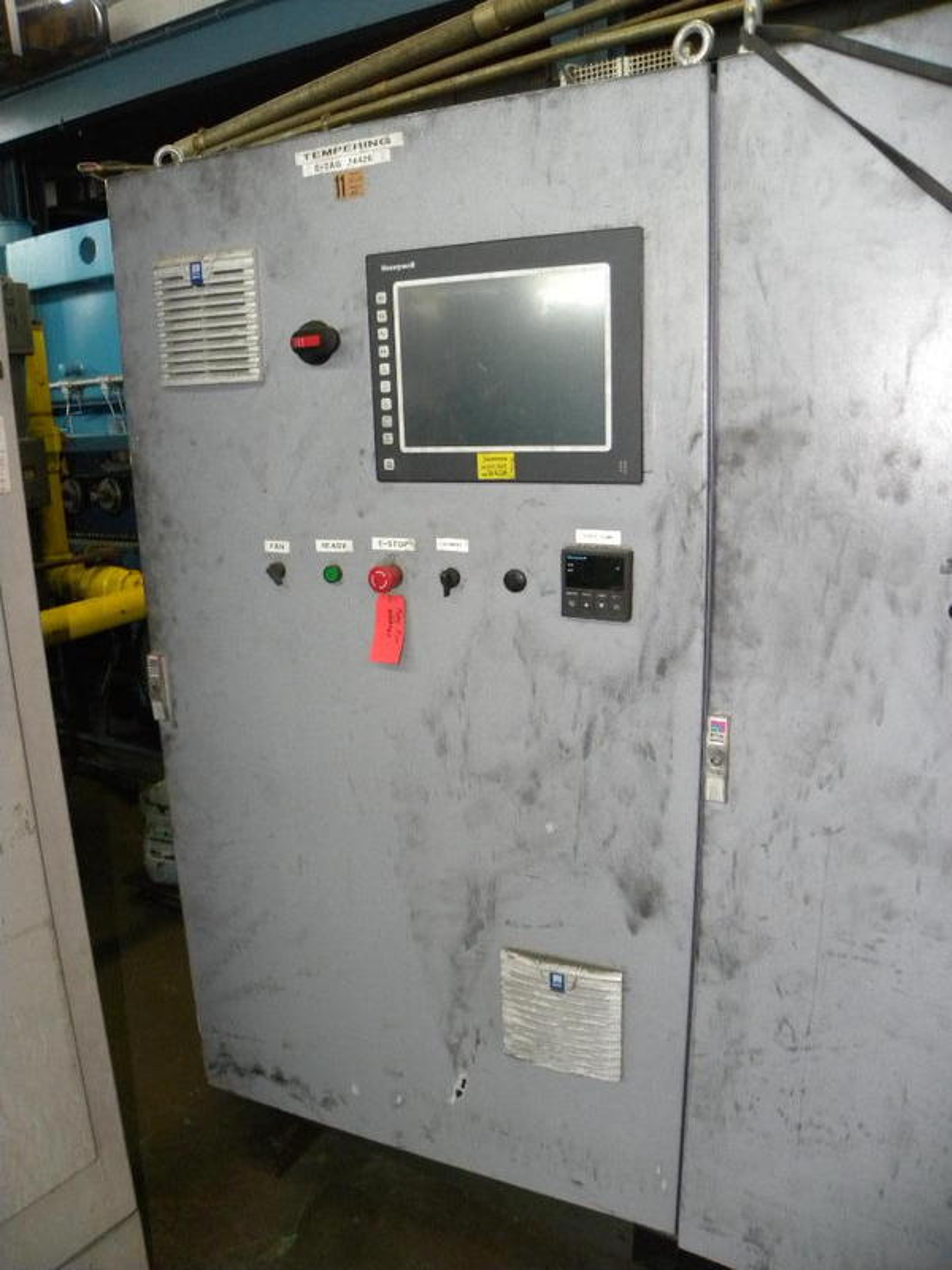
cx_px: 476
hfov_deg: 53.1
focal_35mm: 26
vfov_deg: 67.3
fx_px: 953
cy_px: 635
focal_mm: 4.6
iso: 400
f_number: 2.8
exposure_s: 1/30
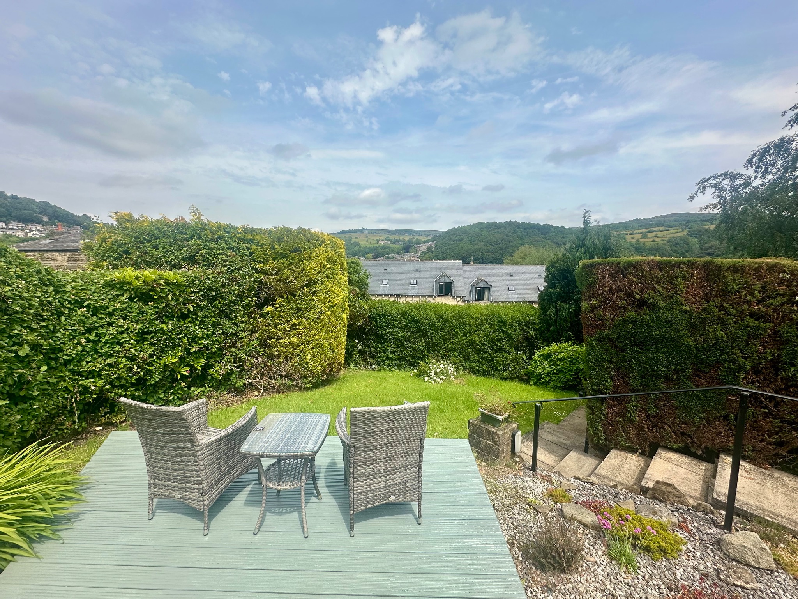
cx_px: 399
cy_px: 300
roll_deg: -0.8
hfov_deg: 102.1
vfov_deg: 85.7
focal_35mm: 14
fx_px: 323
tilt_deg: -5.7
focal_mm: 2.22
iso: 40
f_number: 2.2
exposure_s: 1/1642
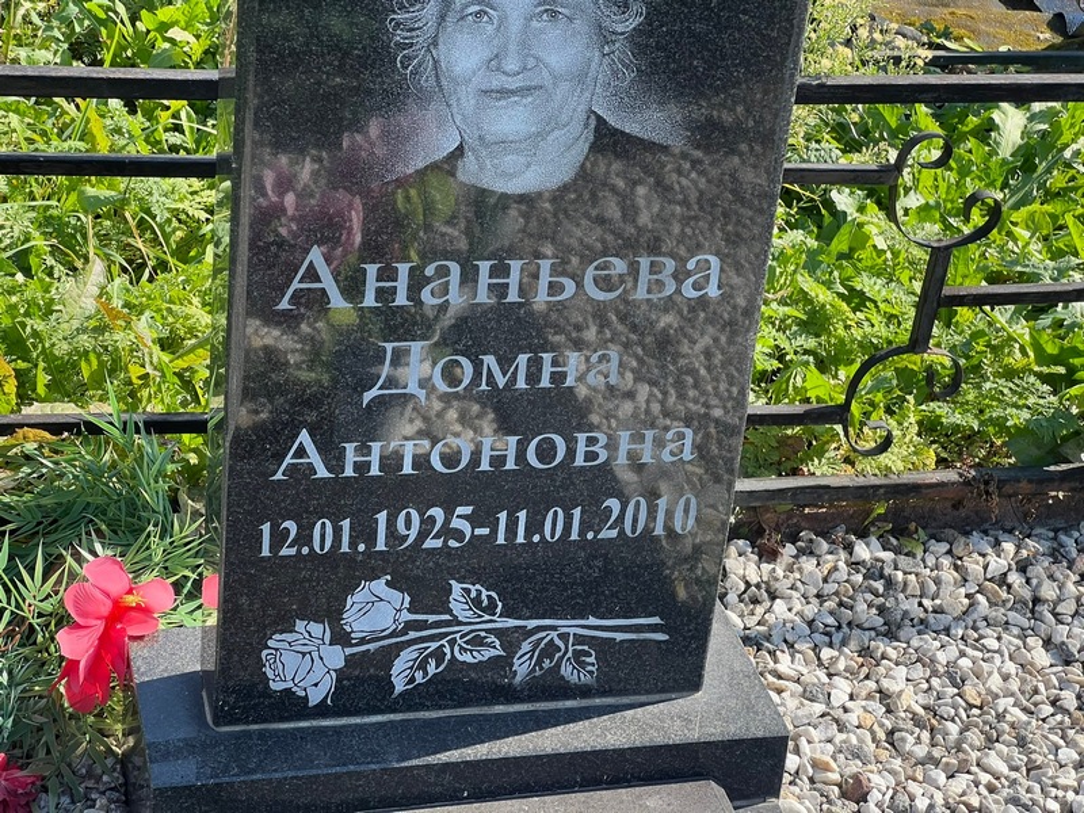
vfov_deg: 19.1
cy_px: 406
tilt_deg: -28.7
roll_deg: -6.4
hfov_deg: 25.3
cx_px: 542
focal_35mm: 77
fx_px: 2411
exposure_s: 1/208
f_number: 2.8
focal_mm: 9
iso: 32
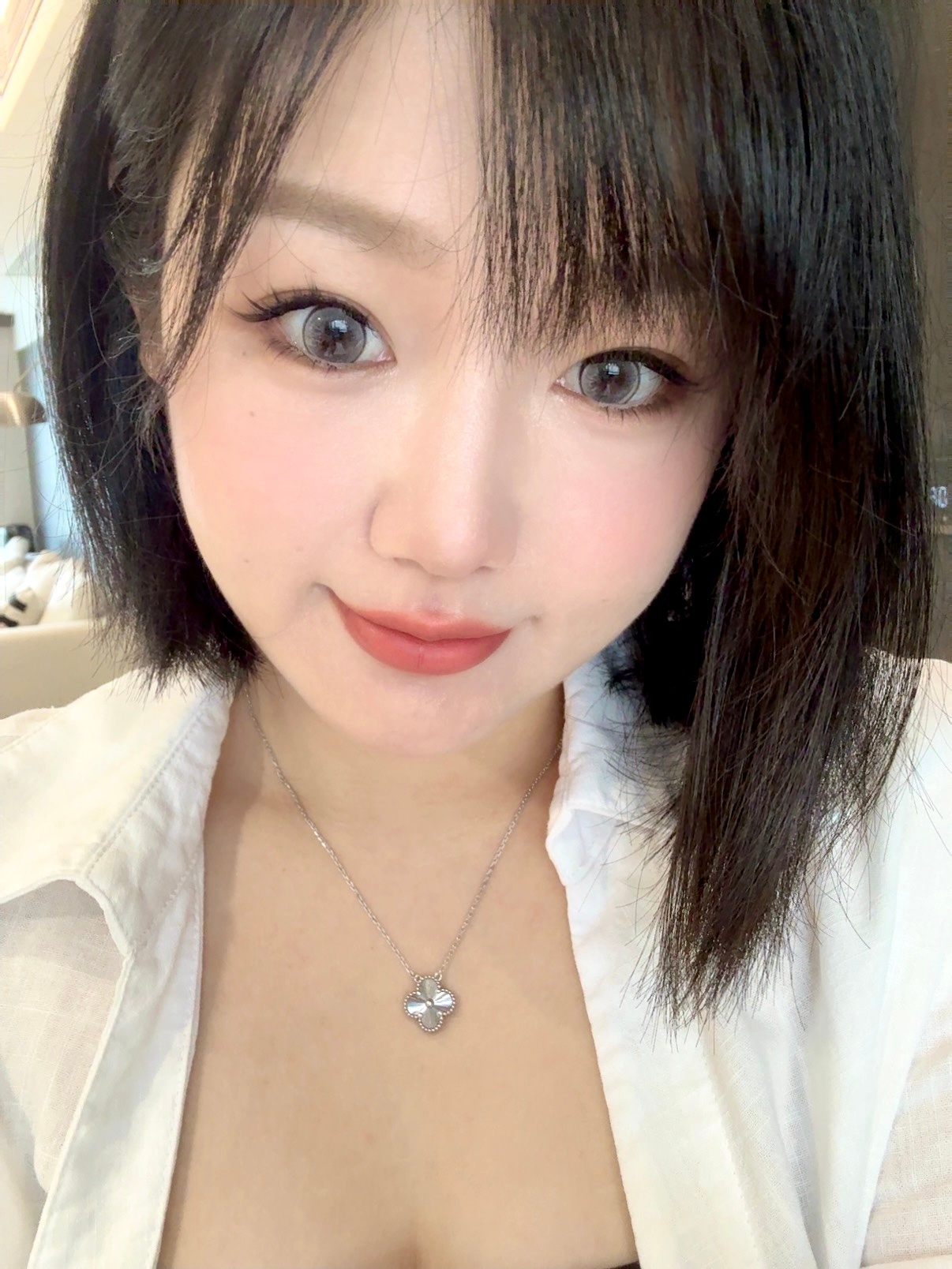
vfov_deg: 60.0
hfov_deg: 46.8
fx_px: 1100
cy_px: 634
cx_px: 476
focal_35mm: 30
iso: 250
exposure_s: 1/60
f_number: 1.9
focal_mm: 2.69
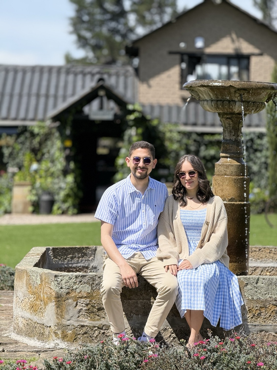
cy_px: 185
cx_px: 138
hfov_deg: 12.3
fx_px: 1280
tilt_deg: -1.5
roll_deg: -1.6
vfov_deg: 16.4
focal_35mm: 120
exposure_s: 1/1186
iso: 64
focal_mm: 15.66
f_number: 2.8
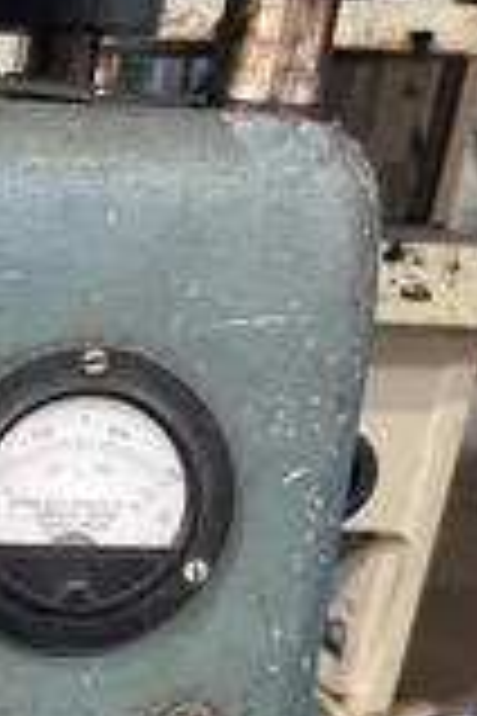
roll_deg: -2.8
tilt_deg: -22.6
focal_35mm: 68
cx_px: -364
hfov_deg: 16.8
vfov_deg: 28.4
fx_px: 1351
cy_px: 657
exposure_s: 1/60
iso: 160
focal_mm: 5.7
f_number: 1.5
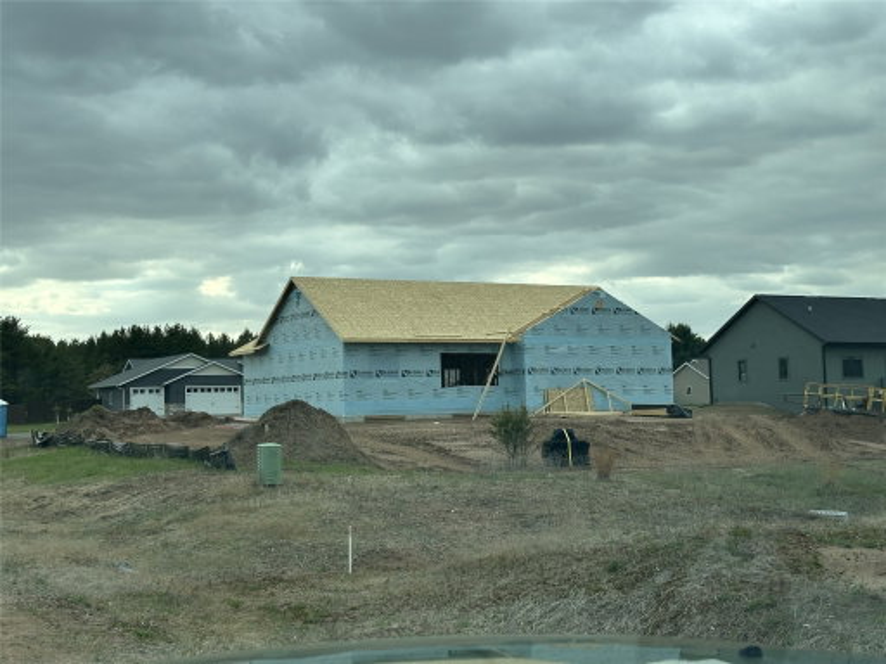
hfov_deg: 39.7
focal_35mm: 48
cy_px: 332
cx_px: 443
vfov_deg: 30.3
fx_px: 1229
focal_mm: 6.86
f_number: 1.78
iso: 64
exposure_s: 1/1289
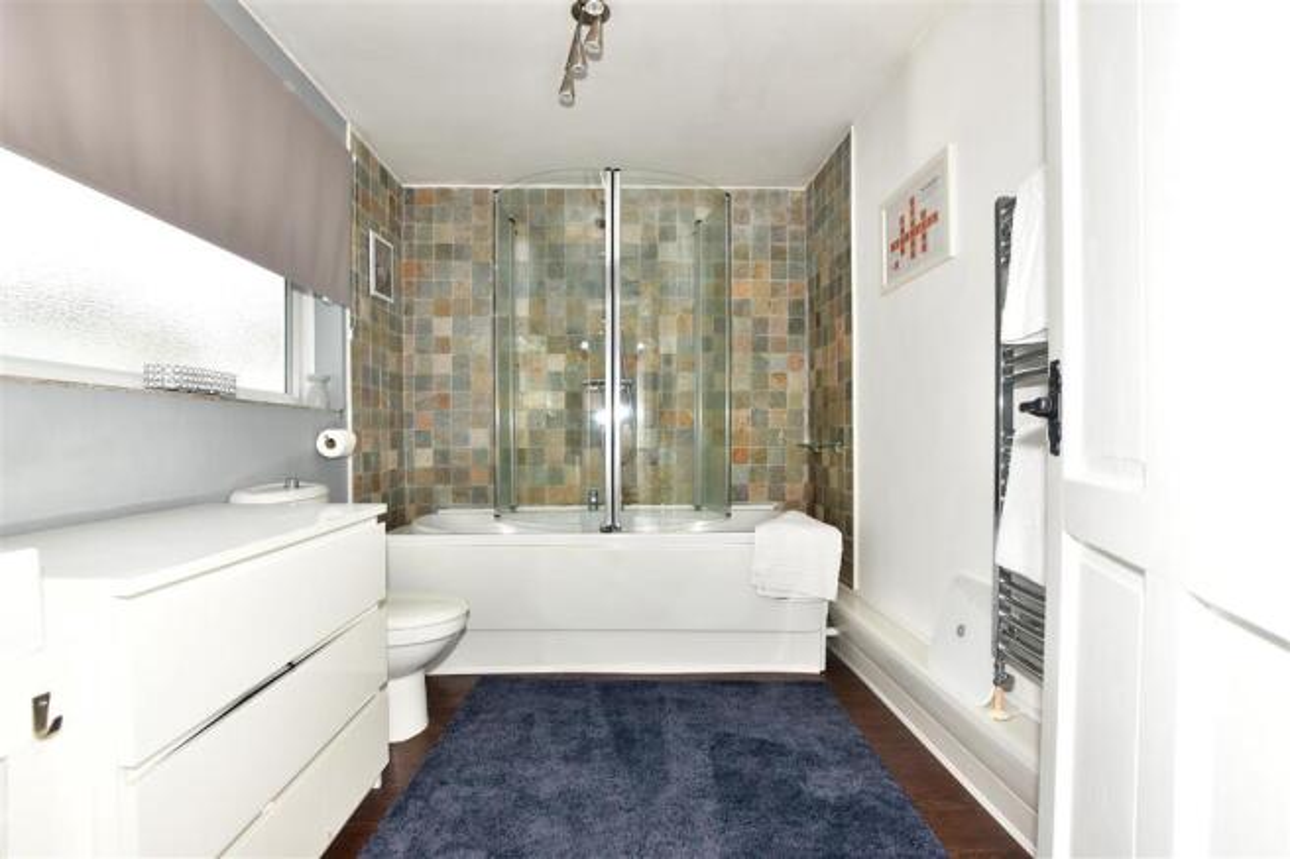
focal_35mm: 15
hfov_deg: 100.4
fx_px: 537
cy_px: 430
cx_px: 645
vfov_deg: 77.3
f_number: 7.1
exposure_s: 1/50
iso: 400
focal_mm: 10
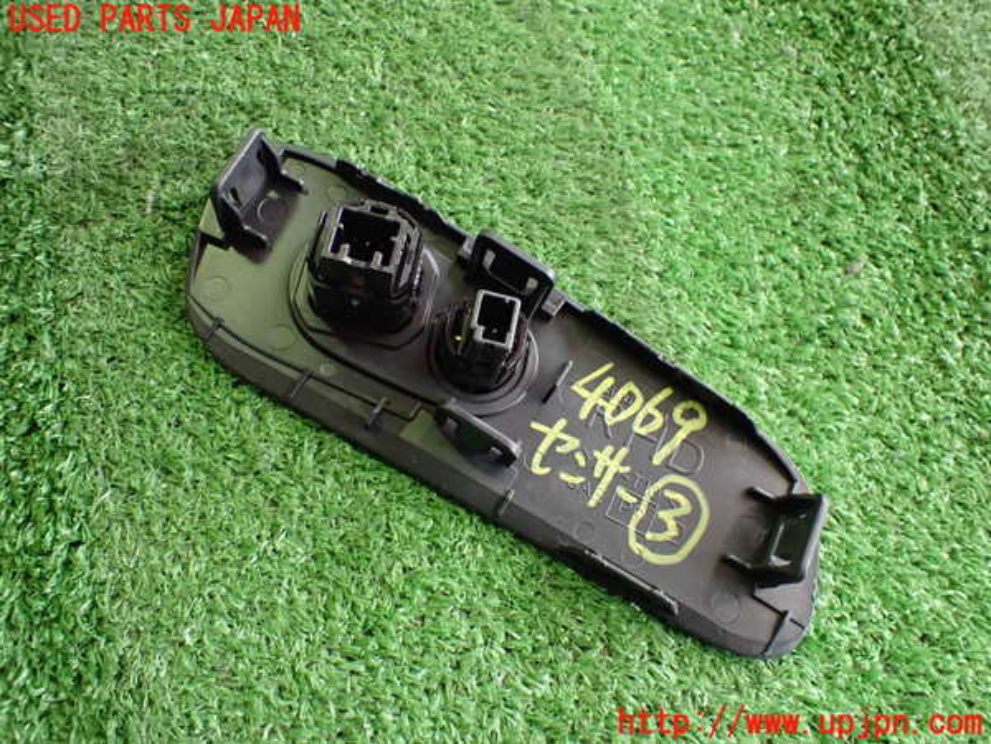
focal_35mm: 30
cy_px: 372
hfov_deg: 60.0
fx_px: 859
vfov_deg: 46.8
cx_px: 496
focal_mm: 5.4
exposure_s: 1/80
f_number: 2.3
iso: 800
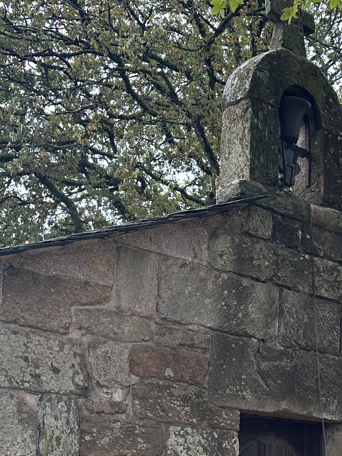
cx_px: 266
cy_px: 421
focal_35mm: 65
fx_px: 856
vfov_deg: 28.5
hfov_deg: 22.3
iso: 80
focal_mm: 6.86
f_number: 1.78
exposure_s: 1/407
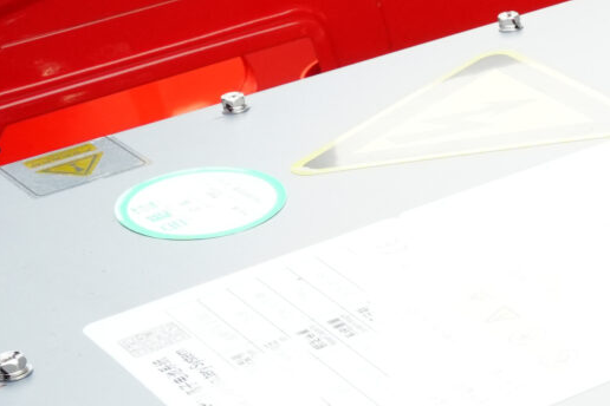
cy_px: 516
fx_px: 2126
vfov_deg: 10.7
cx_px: 1369
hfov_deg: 13.1
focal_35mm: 125
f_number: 11
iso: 1600
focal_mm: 25.3
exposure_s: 1/200
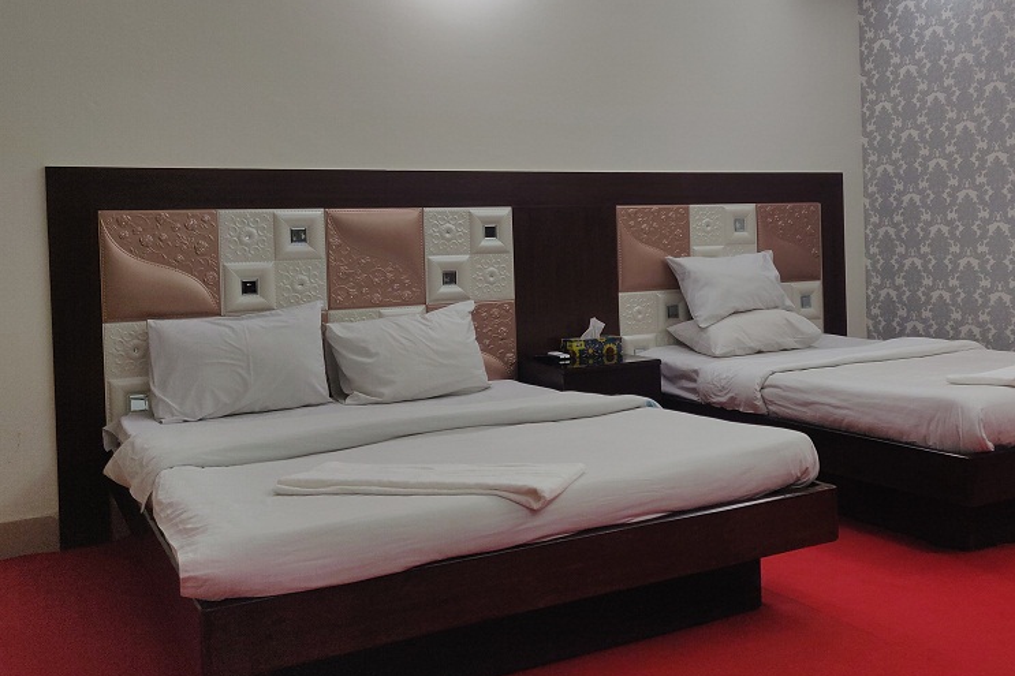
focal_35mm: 35
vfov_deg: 37.6
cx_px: 607
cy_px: 244
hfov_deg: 54.1
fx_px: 987
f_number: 1.7
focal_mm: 4.25
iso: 200
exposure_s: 1/100
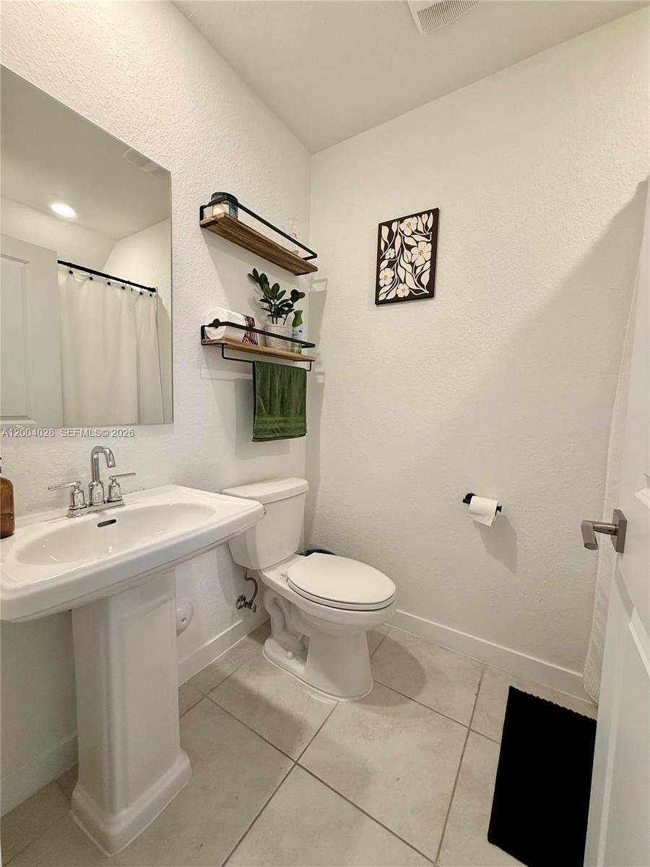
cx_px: 325
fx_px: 351
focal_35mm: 14
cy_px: 434
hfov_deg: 85.7
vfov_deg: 102.1
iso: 250
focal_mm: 2.22
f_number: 2.2
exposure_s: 1/120
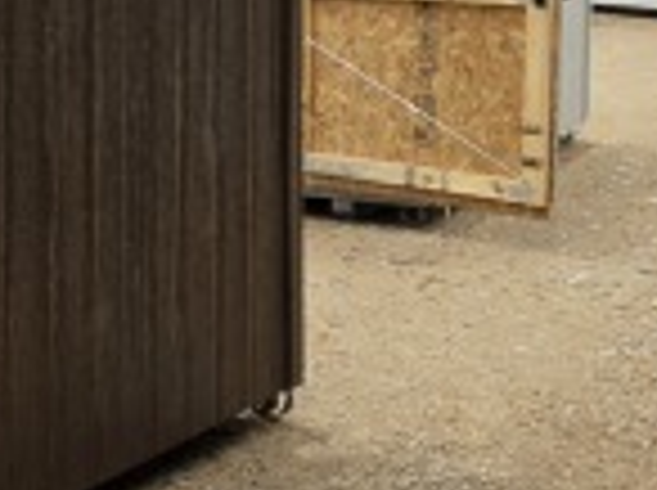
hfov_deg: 16.1
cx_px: -572
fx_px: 1914
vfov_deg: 14.4
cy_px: -4
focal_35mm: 101
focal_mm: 6.5
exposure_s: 1/7329
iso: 64
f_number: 1.4
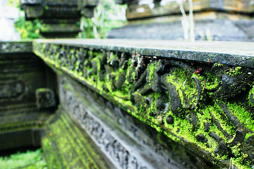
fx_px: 240
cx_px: 144
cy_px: 84
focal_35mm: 34
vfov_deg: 38.9
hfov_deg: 55.6
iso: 200
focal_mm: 18
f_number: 5
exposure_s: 1/40
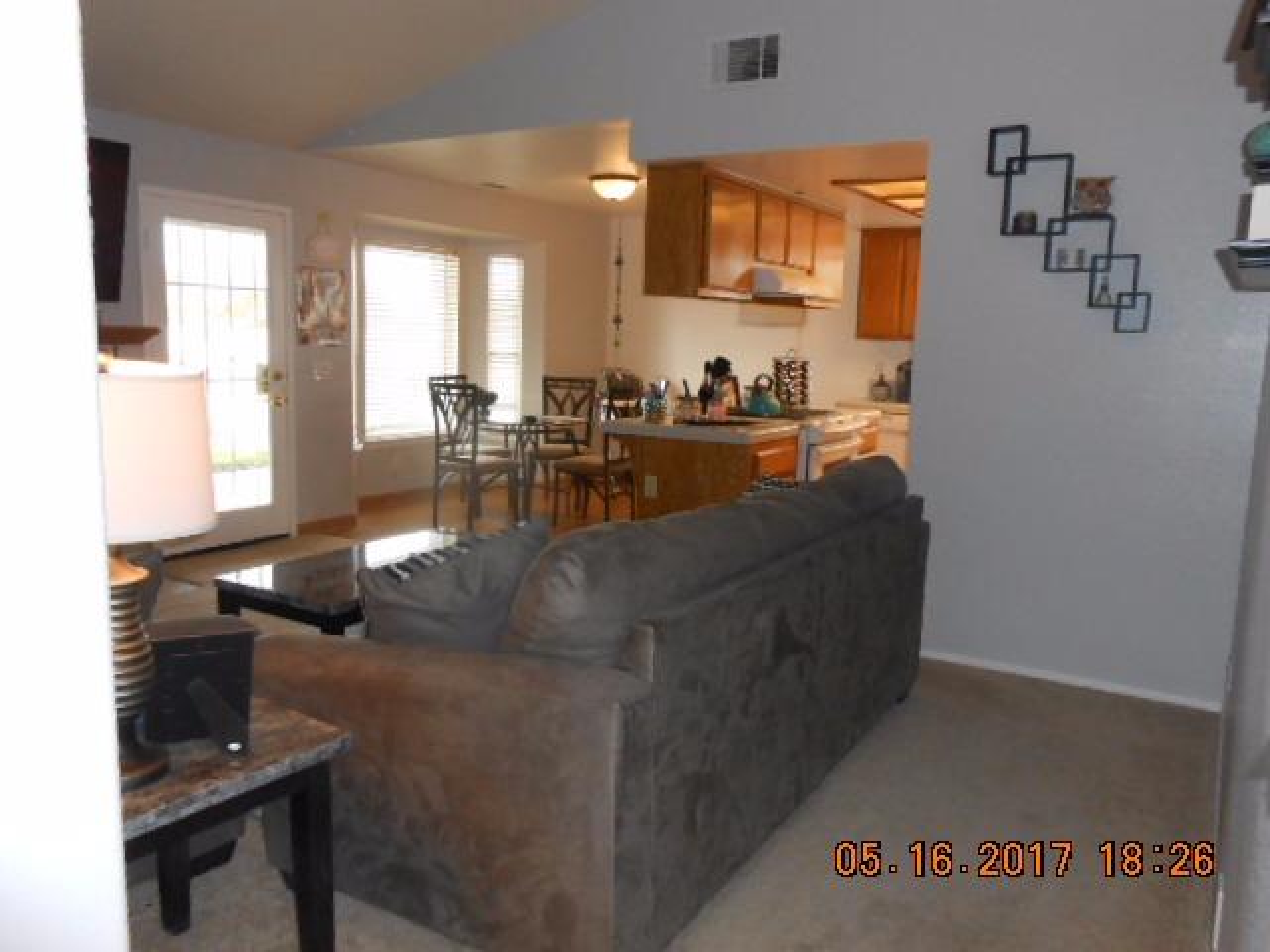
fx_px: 954
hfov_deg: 67.3
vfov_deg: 53.1
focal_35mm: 26
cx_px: 635
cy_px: 476
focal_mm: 4.6
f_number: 3.5
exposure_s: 1/25
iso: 250
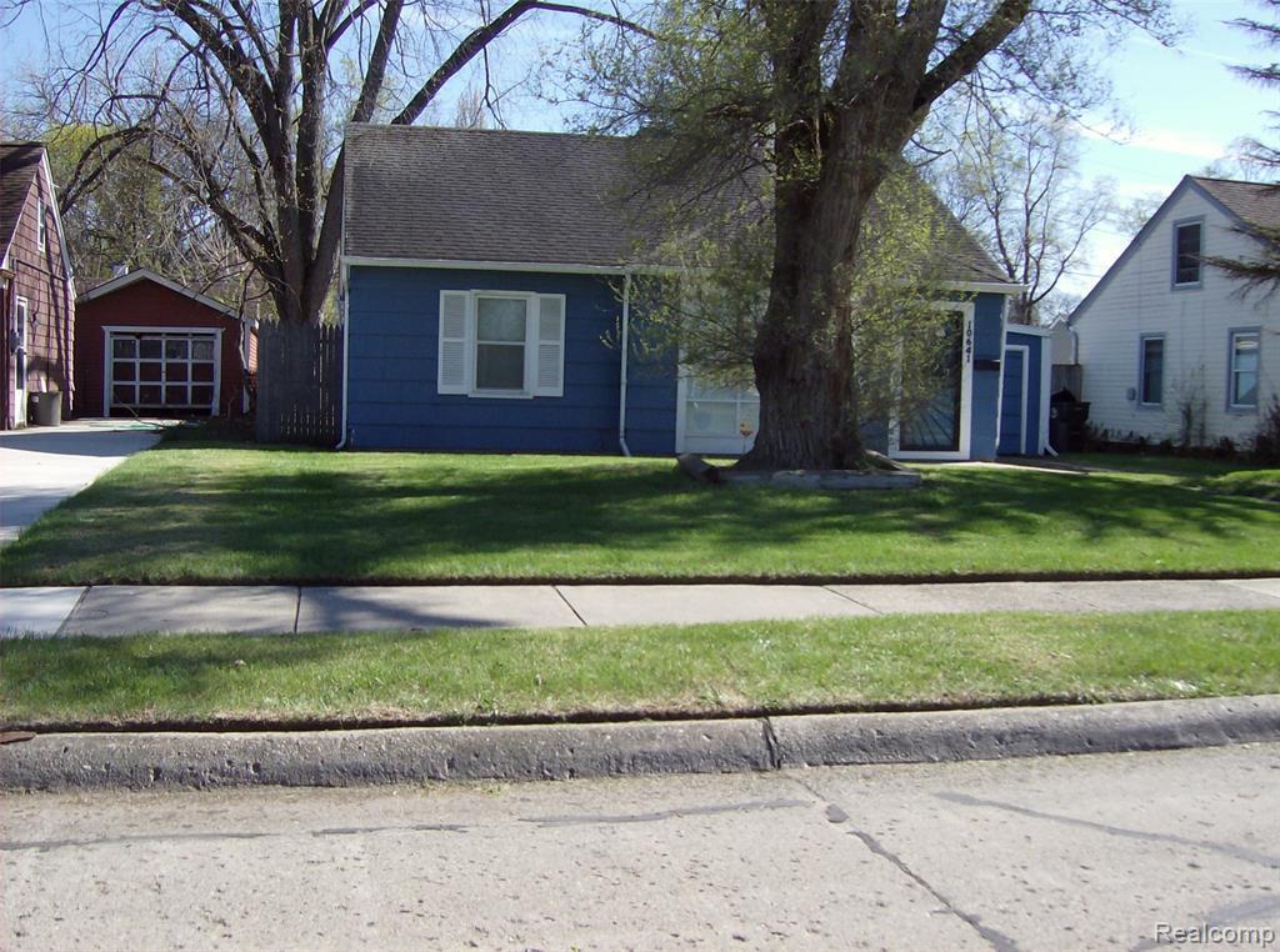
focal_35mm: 36
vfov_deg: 39.5
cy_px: 476
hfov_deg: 51.5
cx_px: 640
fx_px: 1327
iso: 100
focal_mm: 6
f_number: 4.7
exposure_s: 1/405
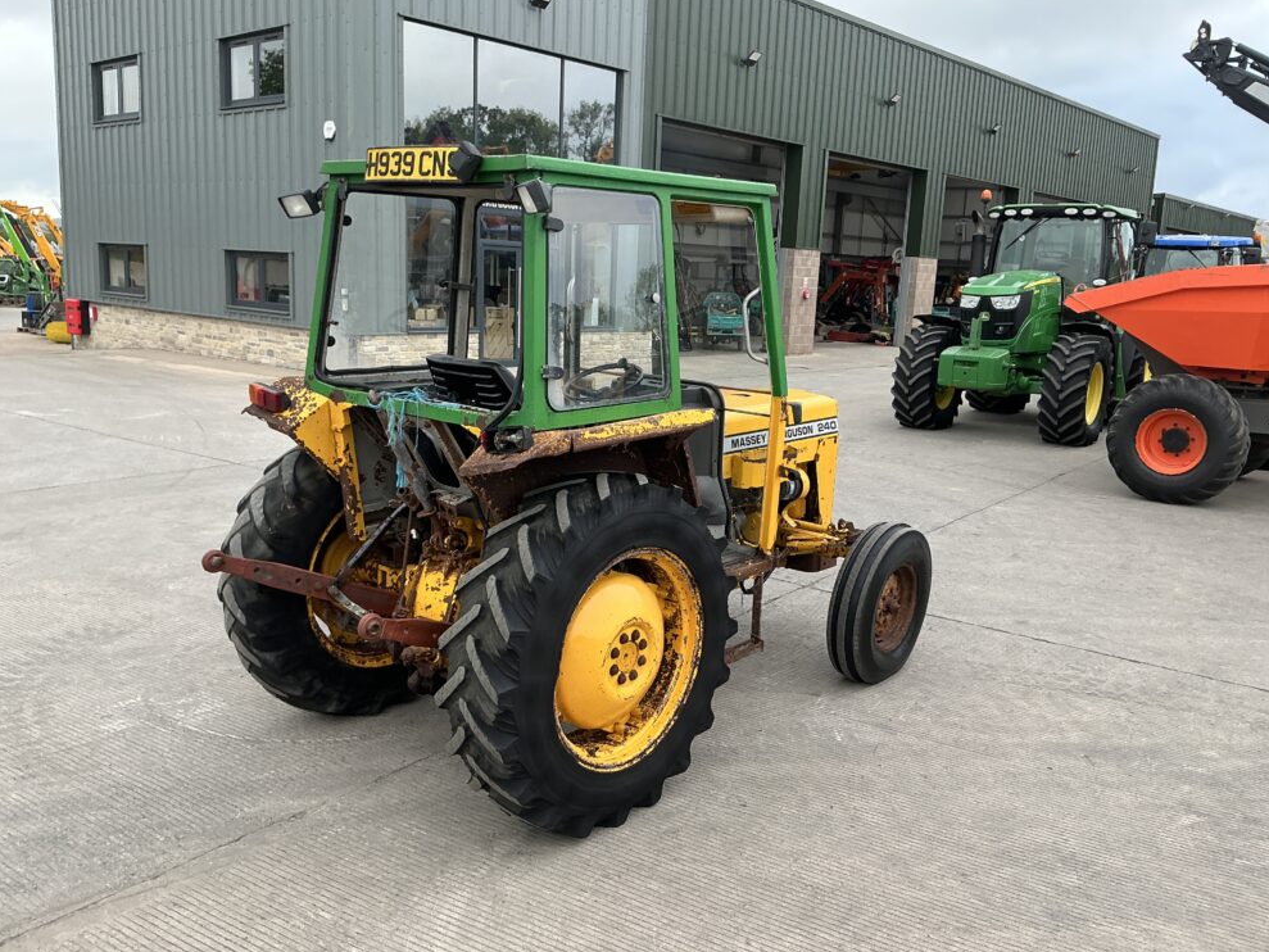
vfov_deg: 48.2
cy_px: 486
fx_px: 1063
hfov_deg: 61.6
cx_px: 654
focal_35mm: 29
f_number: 1.8
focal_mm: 3
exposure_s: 1/199
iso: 20
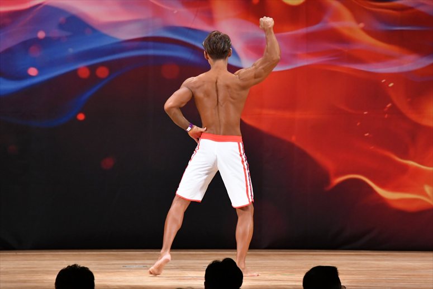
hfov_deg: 8.6
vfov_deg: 5.7
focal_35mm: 240
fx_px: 2885
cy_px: 144
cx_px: 216
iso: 3200
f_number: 5.6
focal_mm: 160
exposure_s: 1/400
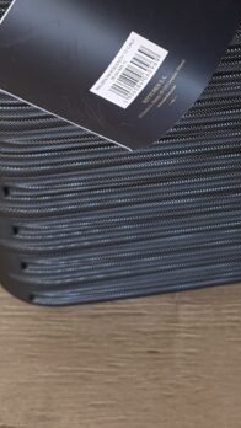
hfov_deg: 15.4
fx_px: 874
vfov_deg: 25.7
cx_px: 255
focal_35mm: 77
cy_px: -28
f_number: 1.68
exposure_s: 1/44.4
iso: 136
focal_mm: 6.9
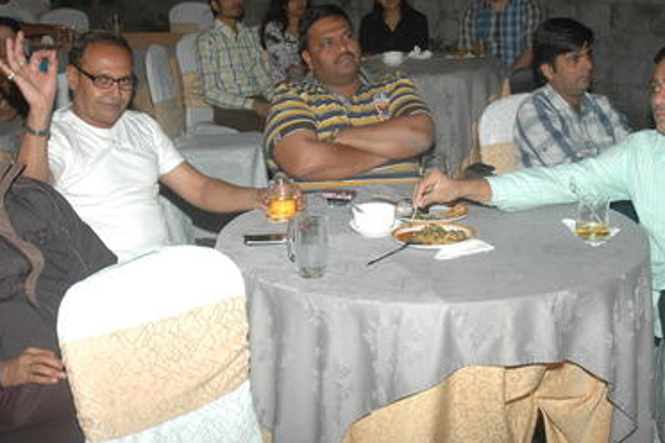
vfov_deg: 23.4
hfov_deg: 34.5
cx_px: 347
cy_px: 206
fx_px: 1071
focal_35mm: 58
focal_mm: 24
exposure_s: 1/60
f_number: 4.5
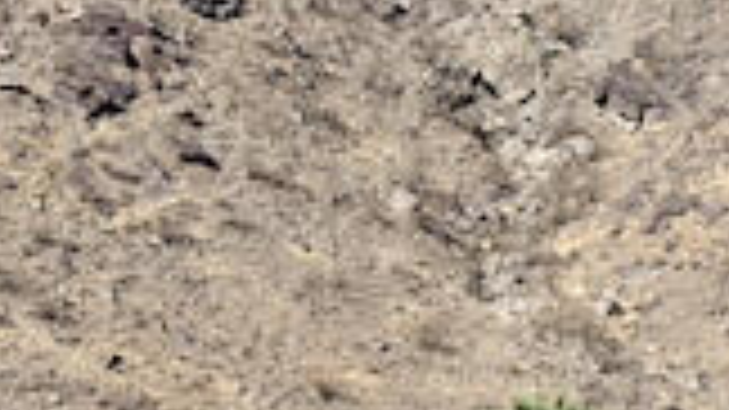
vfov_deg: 5.7
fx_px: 4000
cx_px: 234
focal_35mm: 207
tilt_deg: +1.5
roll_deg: -1.7
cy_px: 779
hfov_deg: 10.4
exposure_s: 1/9901
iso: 80
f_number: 1.78
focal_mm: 6.76
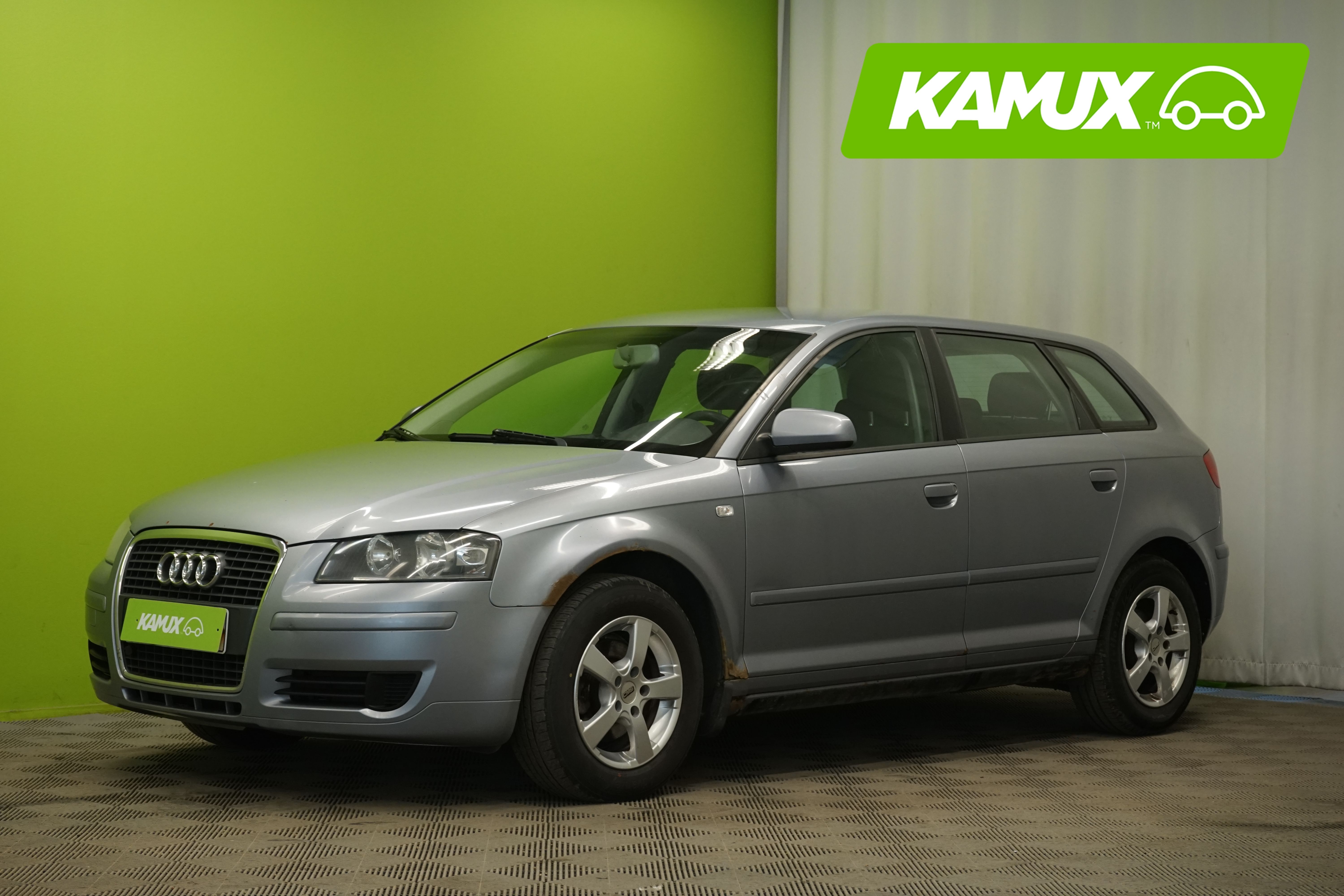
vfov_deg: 19.7
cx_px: 672
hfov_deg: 29.2
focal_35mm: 69
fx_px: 2576
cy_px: 448
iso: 1250
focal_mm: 69
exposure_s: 1/25
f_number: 9
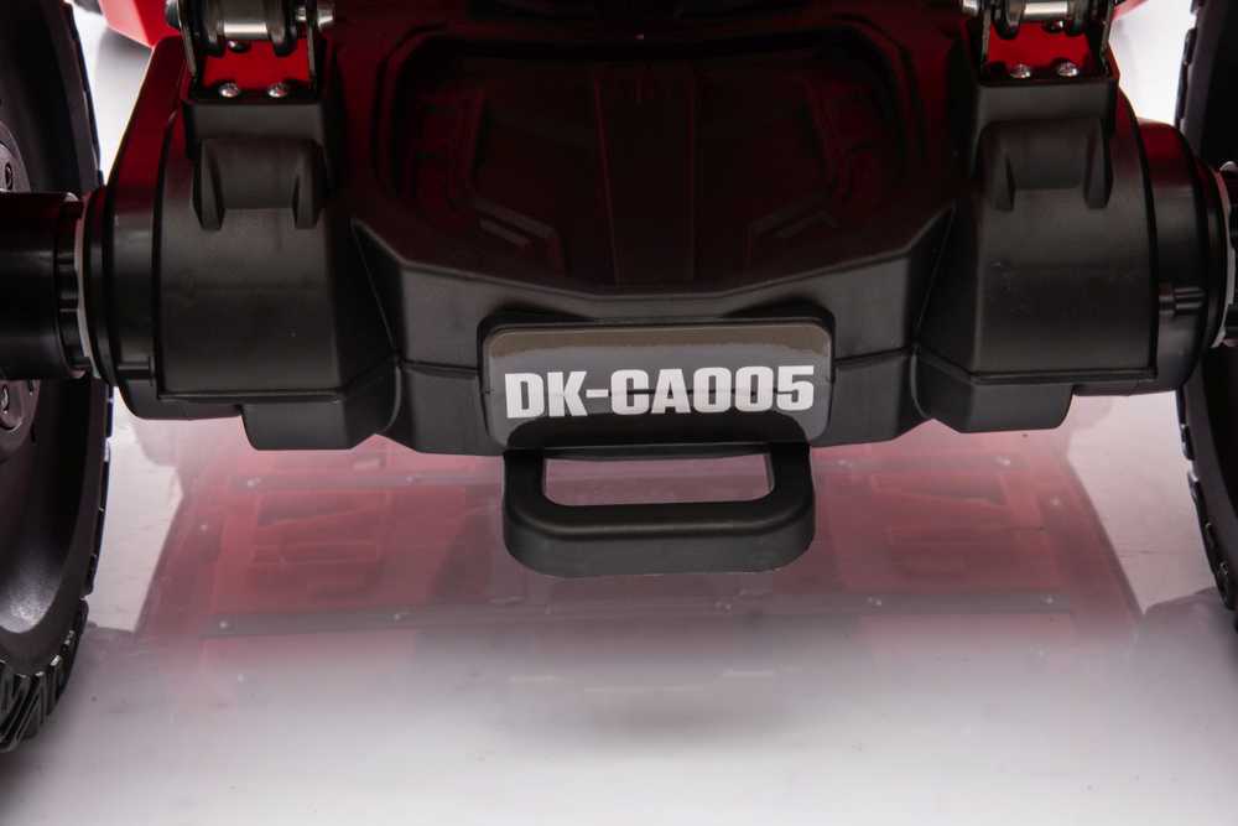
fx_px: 2407
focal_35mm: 70
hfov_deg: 28.8
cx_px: 619
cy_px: 413
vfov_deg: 19.5
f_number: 16
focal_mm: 70
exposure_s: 1/100
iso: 100
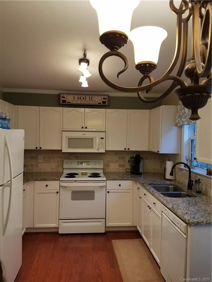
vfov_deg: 67.3
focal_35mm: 26
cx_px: 106
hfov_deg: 53.1
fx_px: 212
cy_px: 141
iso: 125
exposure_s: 1/60
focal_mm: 4.2
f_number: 1.7
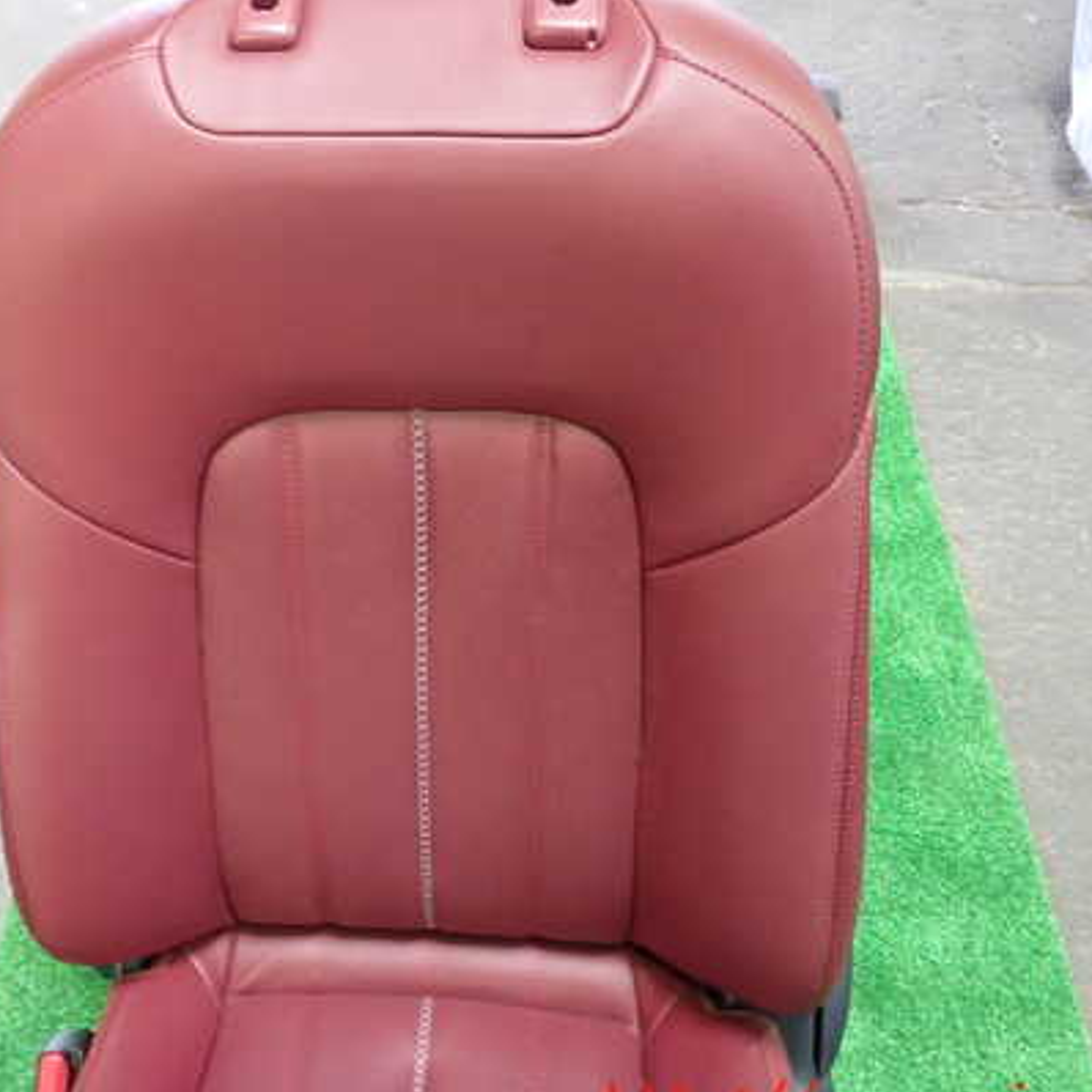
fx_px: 1428
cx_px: 403
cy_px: 527
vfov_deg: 41.9
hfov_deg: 41.5
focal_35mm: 40
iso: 500
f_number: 2.3
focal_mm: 5.4
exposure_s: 1/30
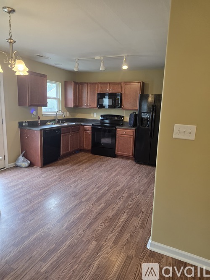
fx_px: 186
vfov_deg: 73.9
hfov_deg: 58.9
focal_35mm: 23
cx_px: 105
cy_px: 140
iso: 200
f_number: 1.7
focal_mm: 6.25
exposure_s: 1/120
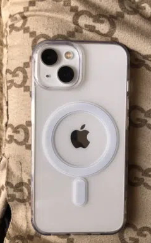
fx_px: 204
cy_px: 126
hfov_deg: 40.6
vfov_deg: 61.2
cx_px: 78
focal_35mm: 31
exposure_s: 1/120
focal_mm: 3.99
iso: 64
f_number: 1.8
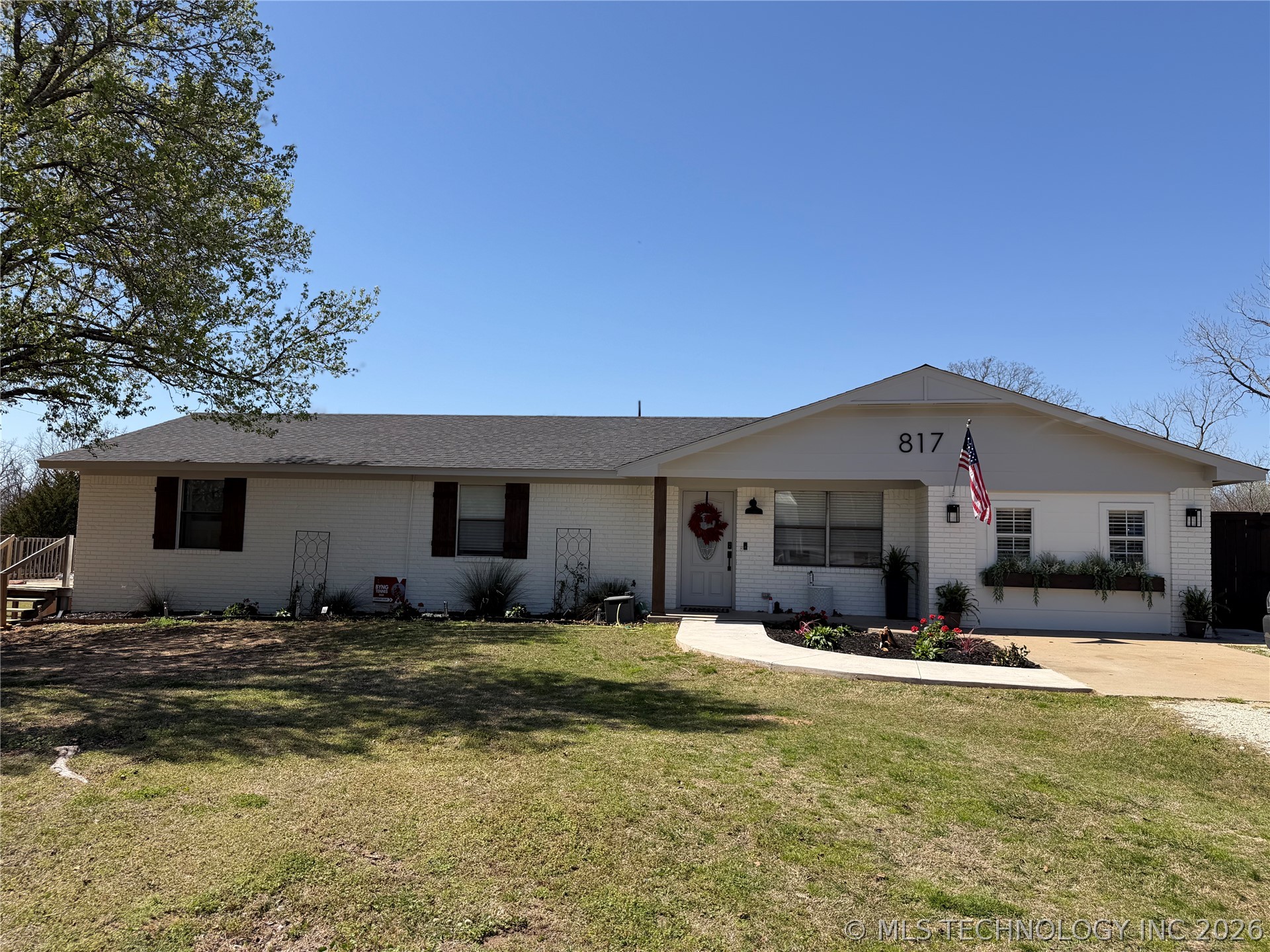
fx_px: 881
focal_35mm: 24
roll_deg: -1.6
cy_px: 476
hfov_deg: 71.6
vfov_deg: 56.8
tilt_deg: +3.5
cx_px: 635
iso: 80
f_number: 1.78
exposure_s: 1/4673
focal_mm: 6.76
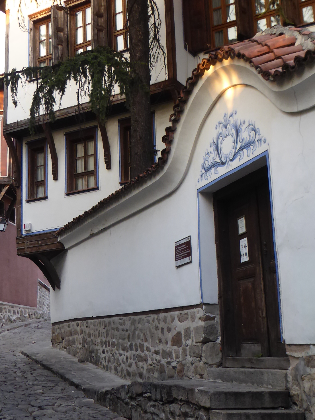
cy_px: 202
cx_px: 91
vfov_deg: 32.7
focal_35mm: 59
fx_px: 716
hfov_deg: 24.6
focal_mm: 5.8
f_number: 3.6
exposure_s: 1/60
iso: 200
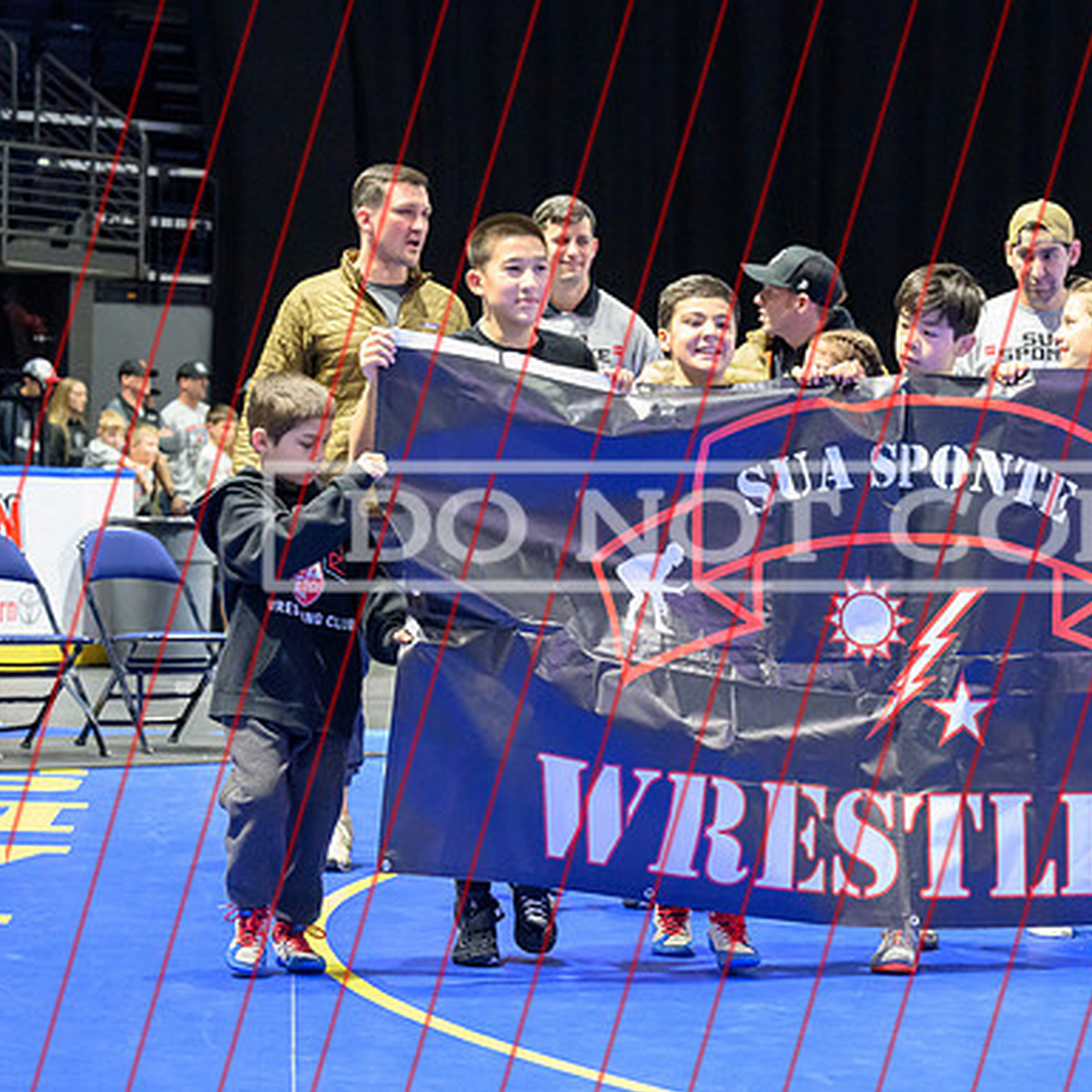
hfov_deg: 16.3
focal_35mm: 106
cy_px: 638
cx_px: 821
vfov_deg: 16.4
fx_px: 3783
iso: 10000
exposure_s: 1/320
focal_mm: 70
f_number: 5.6
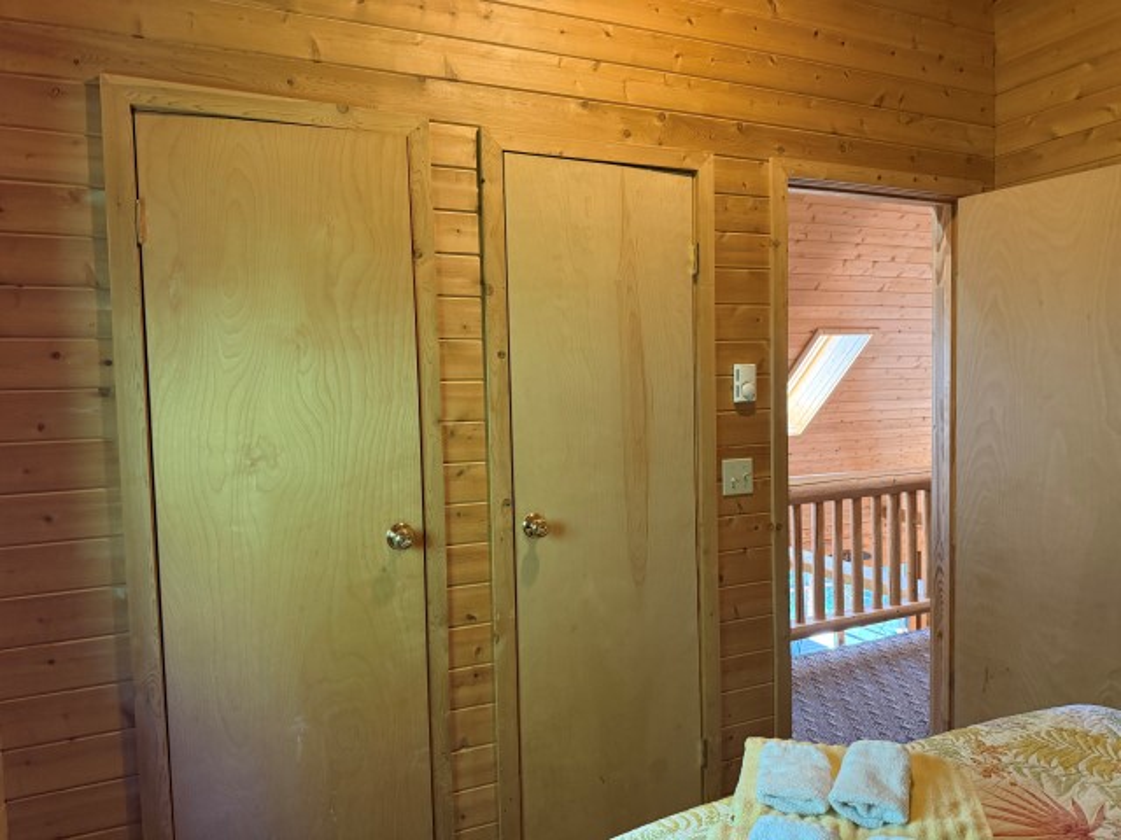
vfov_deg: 56.8
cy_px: 420
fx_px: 777
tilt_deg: -1.6
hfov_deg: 71.6
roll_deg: +1.4
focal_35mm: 24
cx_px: 560
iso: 400
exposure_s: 1/60
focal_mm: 6.76
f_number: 1.78
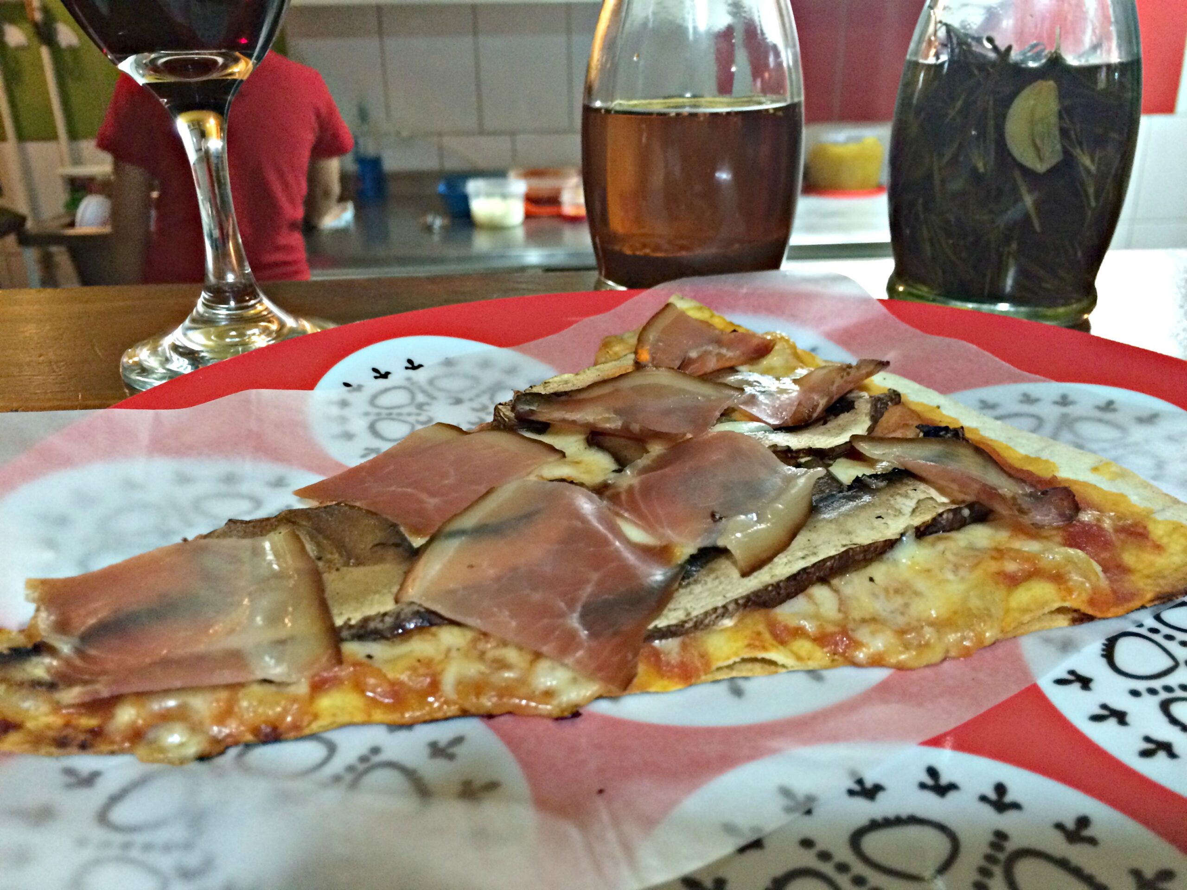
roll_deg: +1.5
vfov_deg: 48.2
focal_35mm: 29
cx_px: 594
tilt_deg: -22.1
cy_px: 445
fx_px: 994
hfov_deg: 61.7
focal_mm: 4.15
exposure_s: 1/30
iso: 250
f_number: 2.2
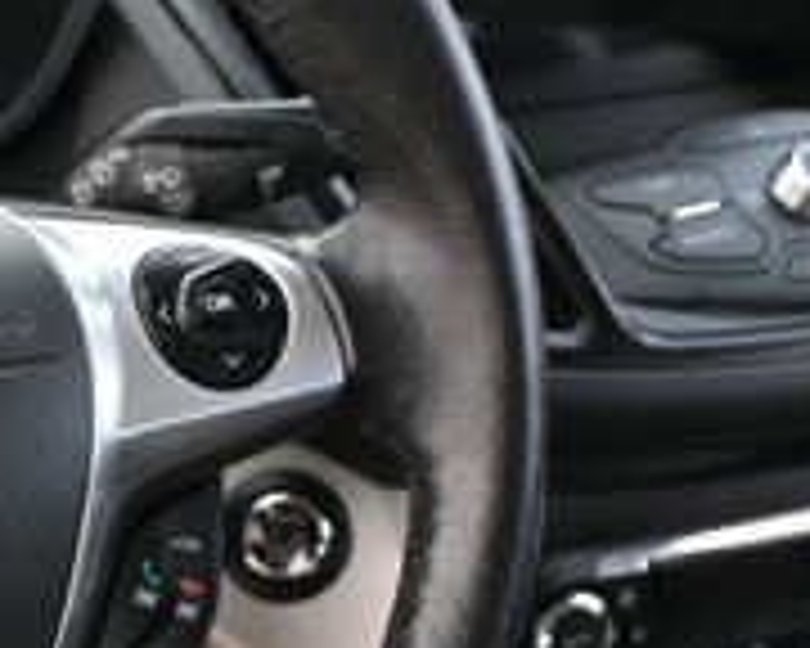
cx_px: -288
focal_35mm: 110
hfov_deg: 16.4
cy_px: 441
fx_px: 2637
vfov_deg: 14.0
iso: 320
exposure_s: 1/250
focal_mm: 22
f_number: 4
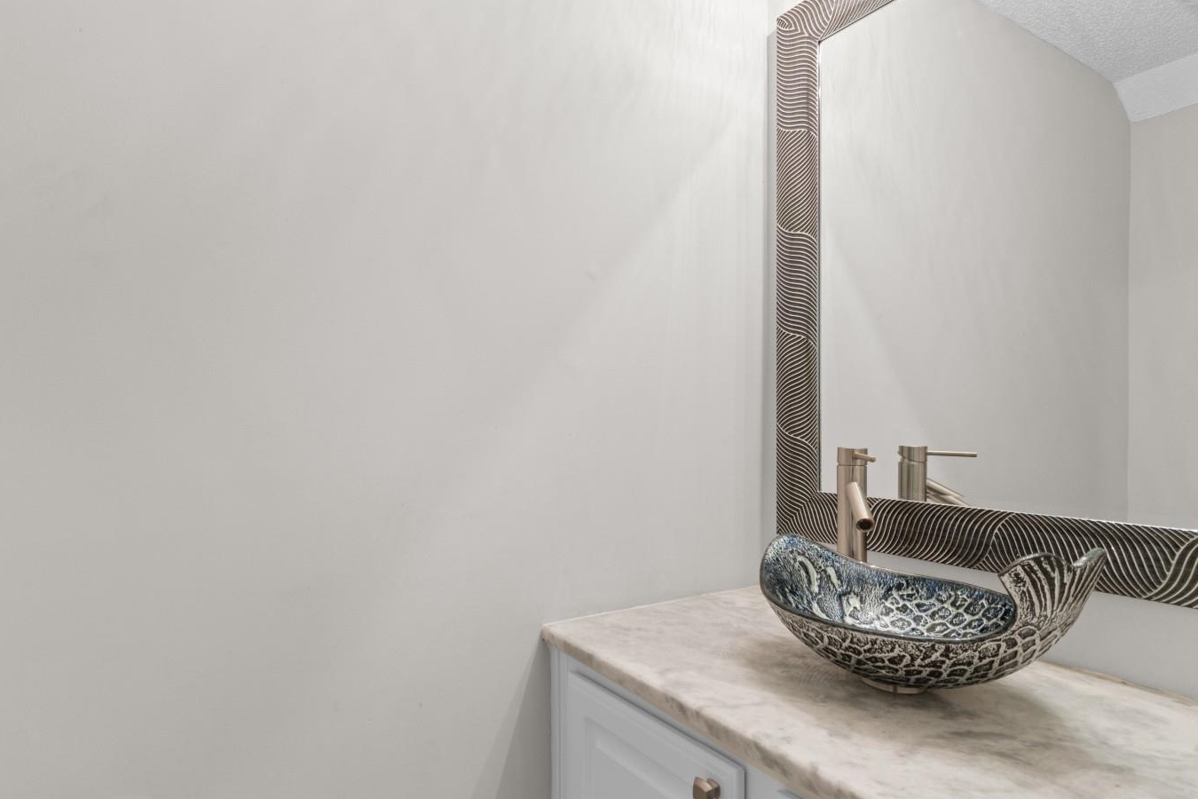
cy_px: 414
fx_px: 599
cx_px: 532
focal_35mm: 18
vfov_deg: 67.4
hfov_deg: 89.6
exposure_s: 1/2
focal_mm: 10
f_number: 4.5
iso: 100
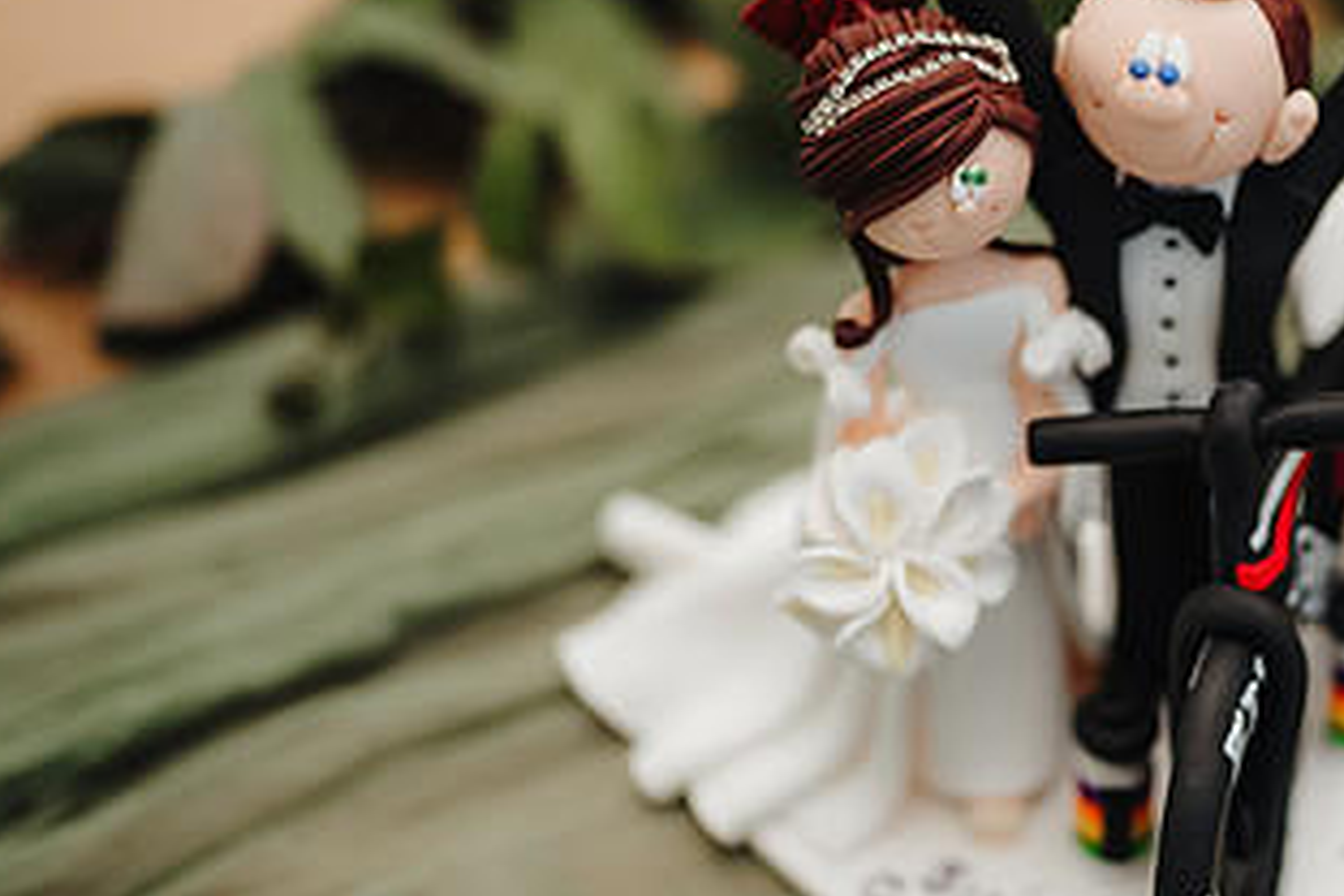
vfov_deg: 20.9
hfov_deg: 29.8
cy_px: 355
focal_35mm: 65
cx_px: 1189
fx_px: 2426
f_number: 1.4
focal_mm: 35
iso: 100
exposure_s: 1/200
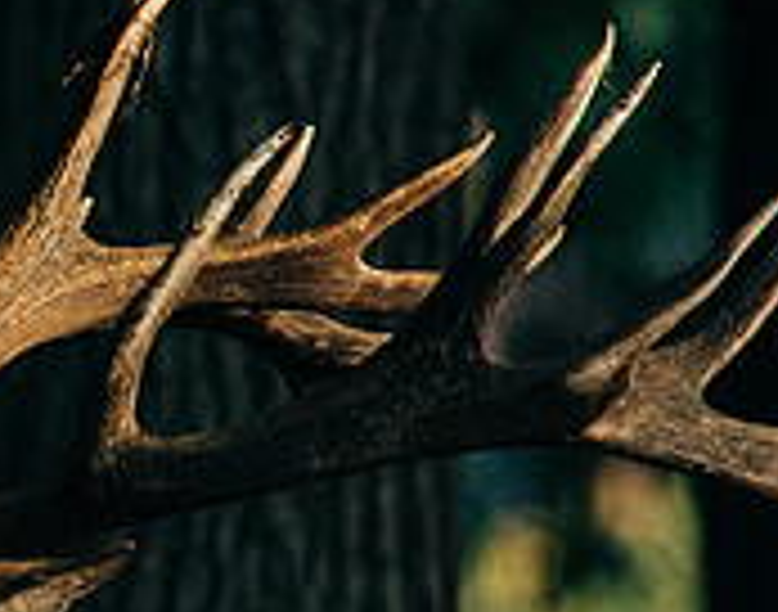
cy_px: 649
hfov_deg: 0.8
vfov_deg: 0.6
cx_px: -1465
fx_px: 56331
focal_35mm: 2463
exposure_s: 1/640
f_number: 4
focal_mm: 300
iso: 400
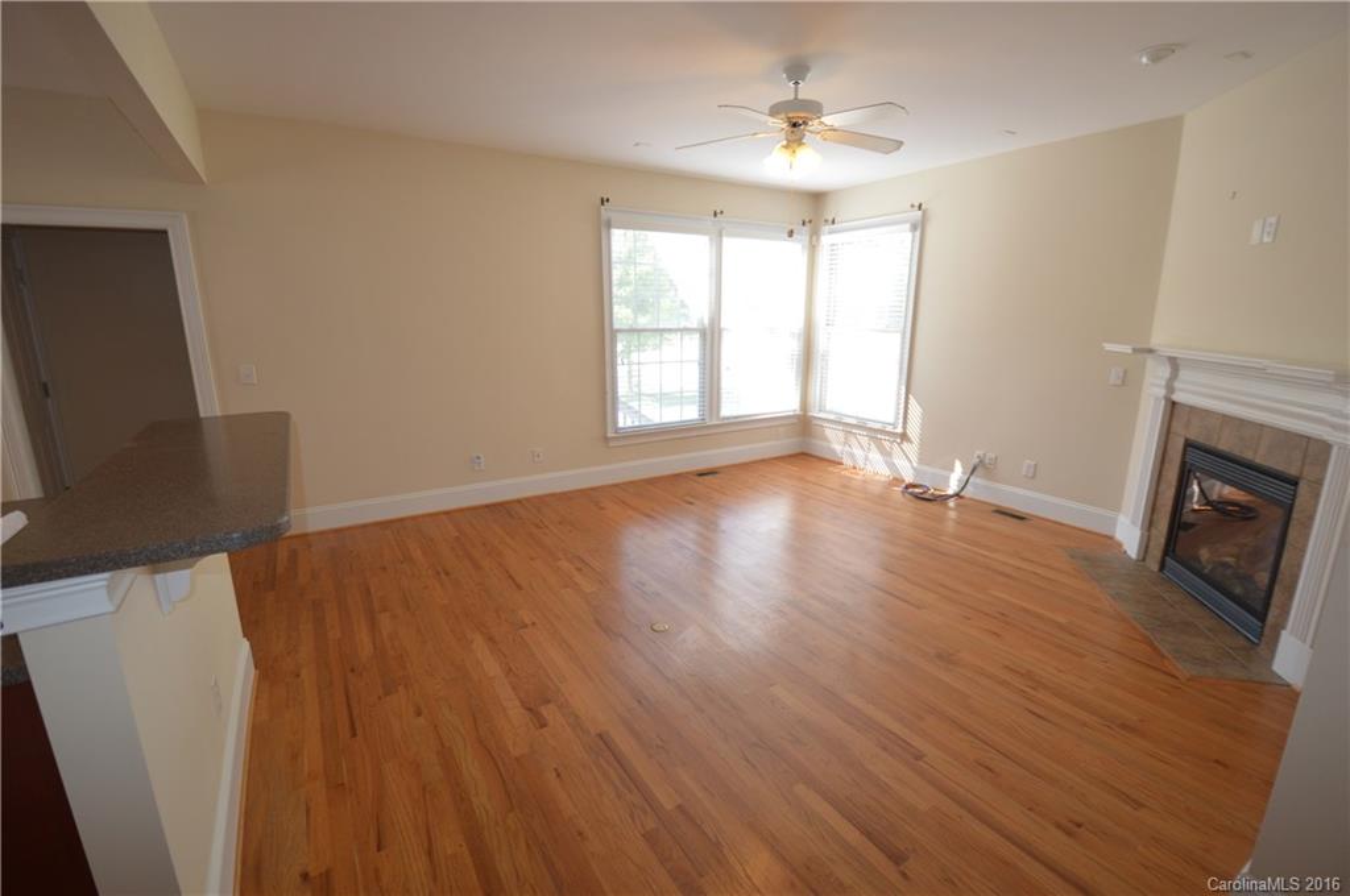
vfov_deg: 77.2
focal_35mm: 15
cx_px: 675
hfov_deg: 100.5
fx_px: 562
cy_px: 448
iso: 360
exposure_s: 1/125
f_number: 3.5
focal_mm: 10
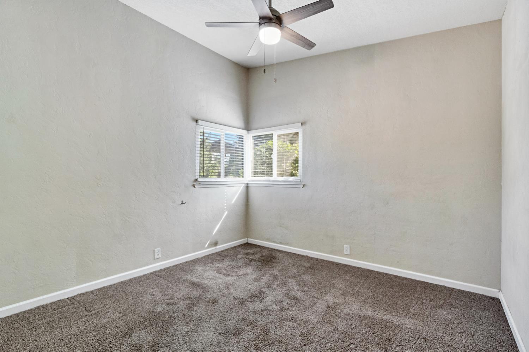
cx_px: 264
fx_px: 242
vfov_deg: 72.0
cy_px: 176
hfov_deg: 95.0
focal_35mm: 16
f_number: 8
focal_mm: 11
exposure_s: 1/25
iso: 400
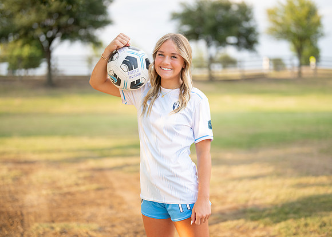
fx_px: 539
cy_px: 116
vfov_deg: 24.8
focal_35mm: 57
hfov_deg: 34.2
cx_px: 168
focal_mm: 50
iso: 100
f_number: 1.2
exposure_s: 1/1600
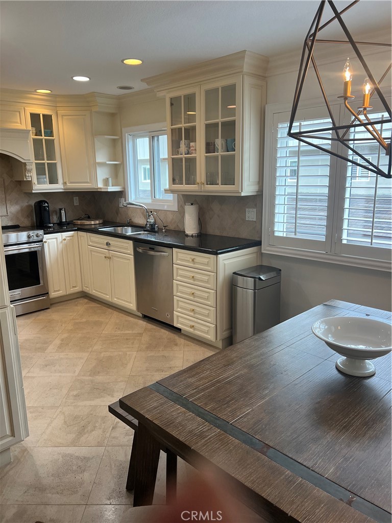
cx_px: 196
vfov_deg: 67.3
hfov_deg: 53.1
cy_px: 262
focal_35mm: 26
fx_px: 393
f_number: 1.5
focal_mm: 5.7
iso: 100
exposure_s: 1/120
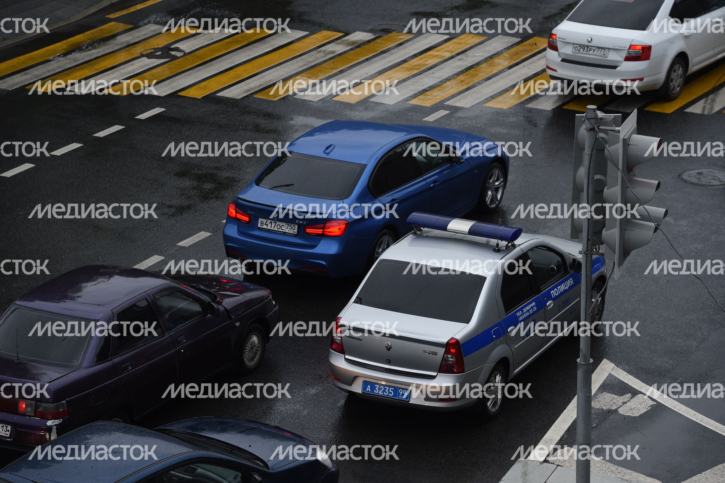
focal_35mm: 130
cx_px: 362
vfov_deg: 10.5
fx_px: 2617
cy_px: 242
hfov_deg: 15.8
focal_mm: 130
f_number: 5
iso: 1000
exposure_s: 1/2500
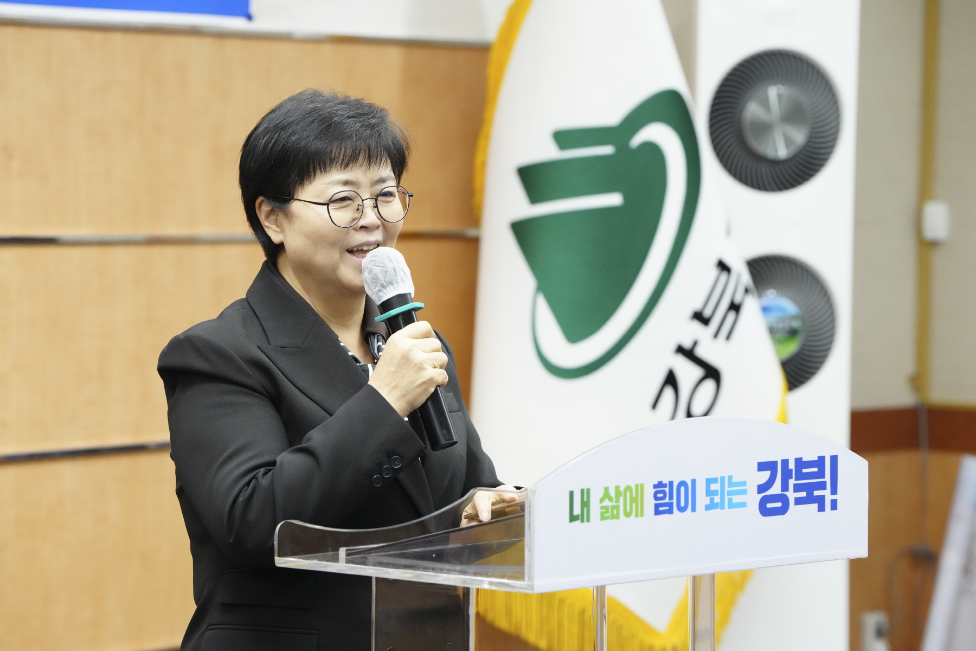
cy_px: 326
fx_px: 4012
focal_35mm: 148
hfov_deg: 13.9
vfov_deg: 9.3
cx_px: 488
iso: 5000
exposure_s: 1/160
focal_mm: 148
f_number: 5.6
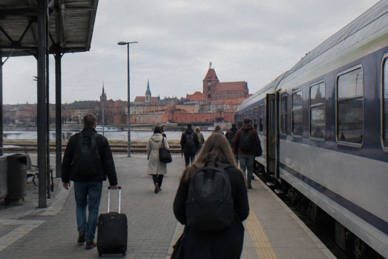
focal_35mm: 24
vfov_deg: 53.1
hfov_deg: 73.8
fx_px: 259
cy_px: 130
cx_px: 194
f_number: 11
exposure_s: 1/200
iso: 400
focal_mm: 24
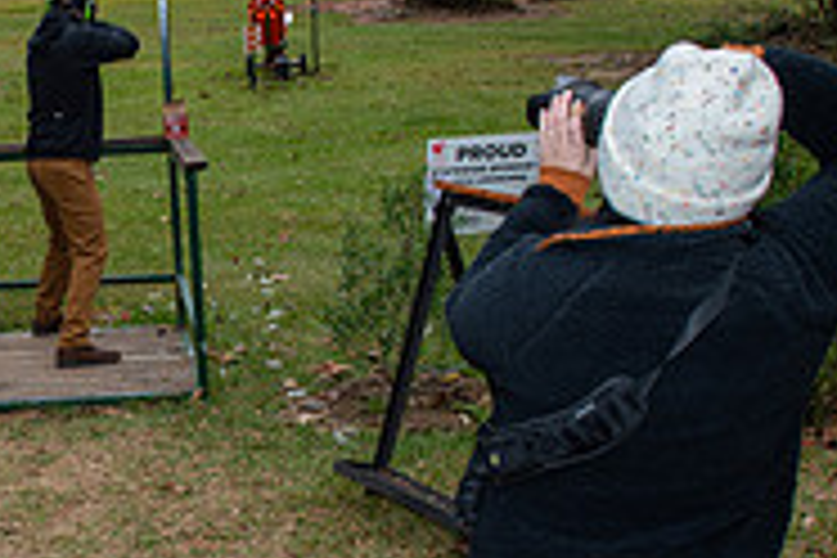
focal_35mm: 53
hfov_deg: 34.9
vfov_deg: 25.5
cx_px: 54
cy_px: 310
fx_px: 1232
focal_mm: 17
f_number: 5
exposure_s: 1/250
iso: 320
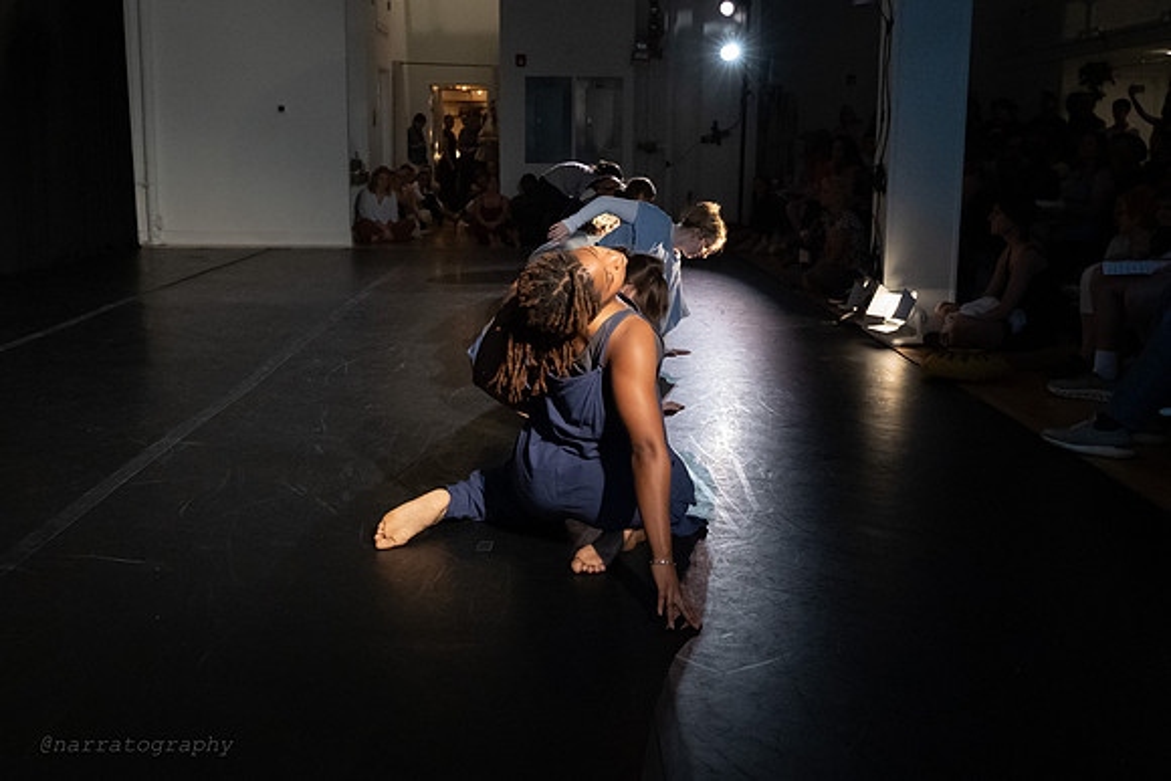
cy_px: 335
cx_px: 590
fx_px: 1135
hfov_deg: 54.6
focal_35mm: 35
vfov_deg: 37.9
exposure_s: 1/500
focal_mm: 28
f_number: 4
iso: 6400
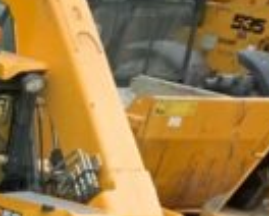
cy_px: 670
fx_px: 1746
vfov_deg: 6.4
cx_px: -715
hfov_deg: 7.1
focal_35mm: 219
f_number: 1.8
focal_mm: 3
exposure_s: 1/249
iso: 16
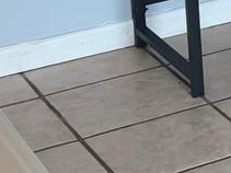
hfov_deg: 9.1
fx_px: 1214
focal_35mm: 182
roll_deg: -0.9
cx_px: 647
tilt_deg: -11.7
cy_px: -199
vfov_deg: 7.7
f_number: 1.78
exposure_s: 1/60
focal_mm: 6.76
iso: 160
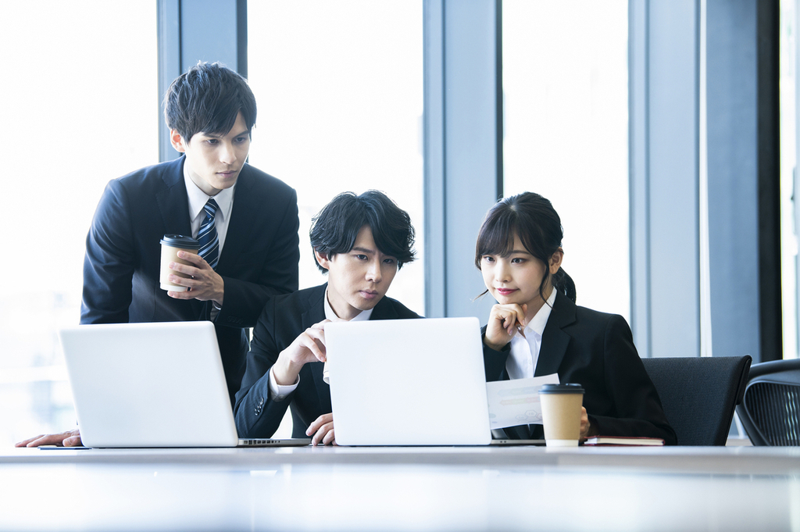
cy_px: 266
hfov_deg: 16.8
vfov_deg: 11.2
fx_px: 2709
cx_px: 400
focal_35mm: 122
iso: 800
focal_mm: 122
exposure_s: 1/160
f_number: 4
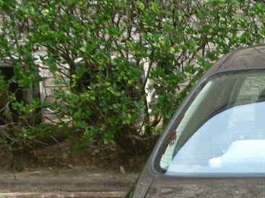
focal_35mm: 159
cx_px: 358
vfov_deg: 9.2
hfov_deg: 12.0
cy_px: 238
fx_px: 1217
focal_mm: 9.6
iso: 50
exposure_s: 1/162
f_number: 3.3
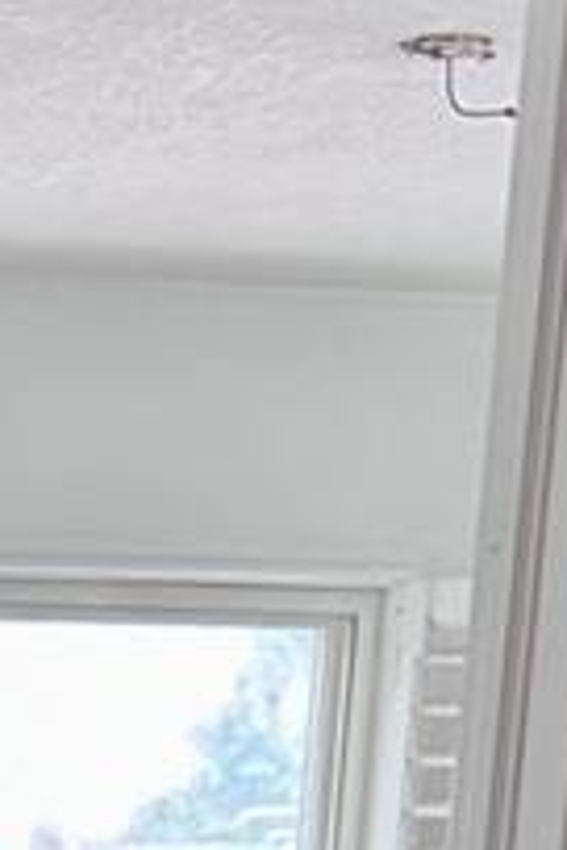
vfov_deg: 12.6
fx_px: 3473
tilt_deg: -10.4
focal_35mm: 147
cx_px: -963
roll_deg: -1.4
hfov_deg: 8.3
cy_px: 1592
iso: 400
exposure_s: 1/49
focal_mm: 6.76
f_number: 1.78
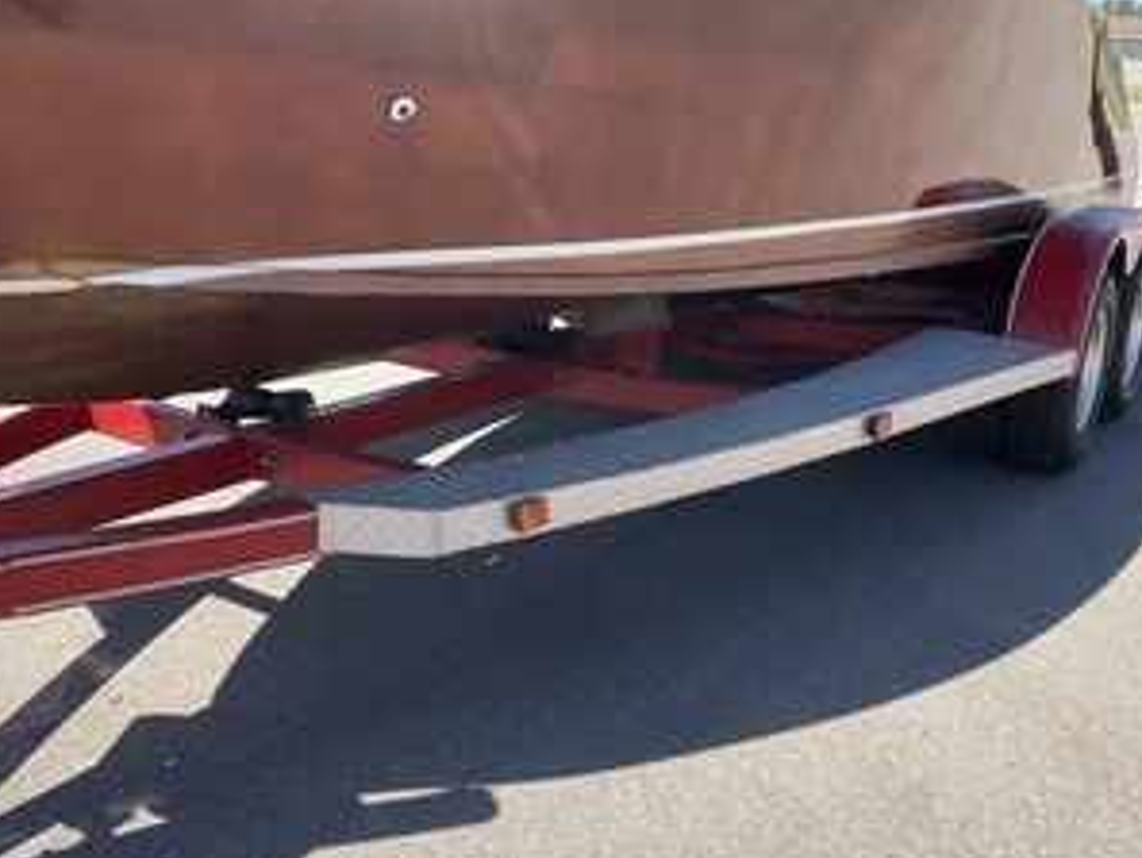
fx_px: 1287
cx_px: 523
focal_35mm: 39
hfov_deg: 47.8
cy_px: 477
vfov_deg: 36.8
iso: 25
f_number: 1.8
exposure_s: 1/1015
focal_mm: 3
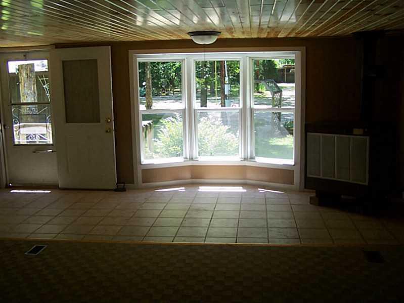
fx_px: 443
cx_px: 202
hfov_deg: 49.0
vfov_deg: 37.7
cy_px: 152
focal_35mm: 38
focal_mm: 6.3
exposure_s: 1/60
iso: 80
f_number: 2.8
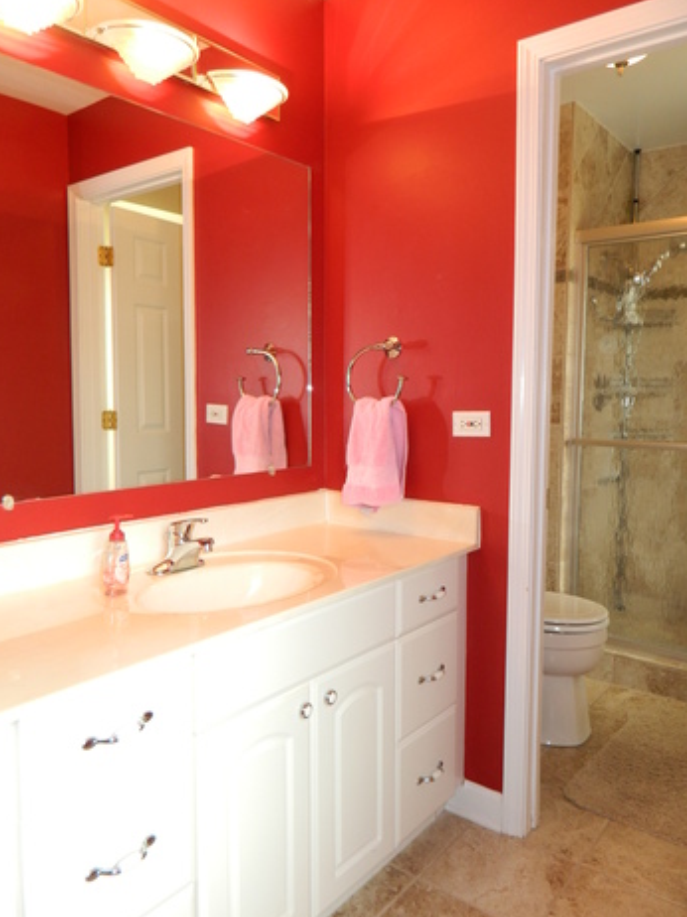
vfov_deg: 67.3
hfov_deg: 53.0
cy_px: 449
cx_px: 345
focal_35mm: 26
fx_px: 689
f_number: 3.1
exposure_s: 1/30
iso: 110
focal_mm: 4.5
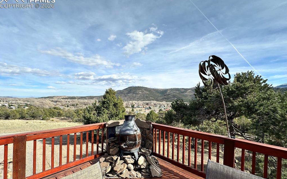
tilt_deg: +0.5
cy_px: 101
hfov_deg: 101.5
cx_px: 144
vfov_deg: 74.5
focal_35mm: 15
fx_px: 117
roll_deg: +0.1
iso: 50
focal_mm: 2.22
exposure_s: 1/1916
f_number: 2.2
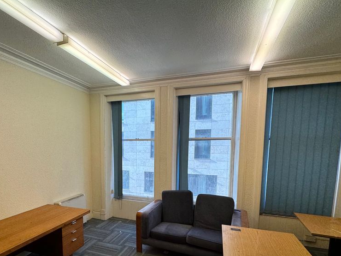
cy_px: 168
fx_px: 207
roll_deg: +0.0
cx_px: 141
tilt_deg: -5.1
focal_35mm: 21
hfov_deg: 78.3
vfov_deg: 62.1
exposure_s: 1/100
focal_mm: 2.22
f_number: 2.2
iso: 50
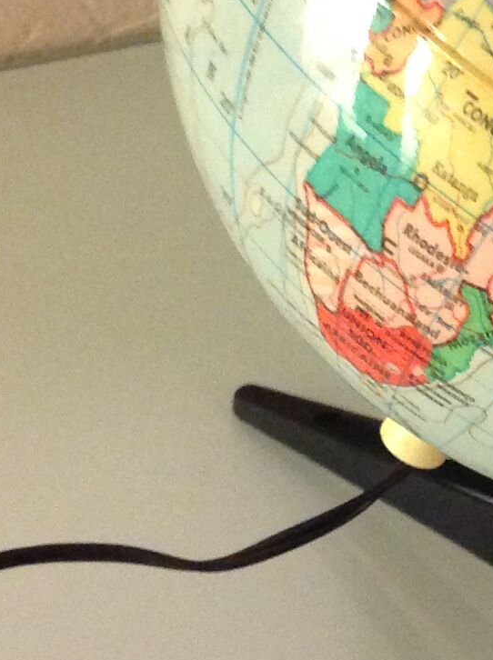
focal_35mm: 125
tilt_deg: -38.0
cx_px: 657
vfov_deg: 15.7
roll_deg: -8.2
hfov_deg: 11.5
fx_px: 2381
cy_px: 186
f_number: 2.4
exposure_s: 1/17
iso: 250
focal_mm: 4.28
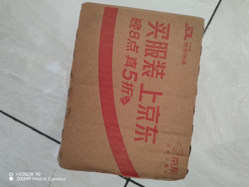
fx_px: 194
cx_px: 124
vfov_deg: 51.4
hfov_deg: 65.3
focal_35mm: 27
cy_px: 94
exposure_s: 1/50
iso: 2500
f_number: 1.9
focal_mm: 6.12
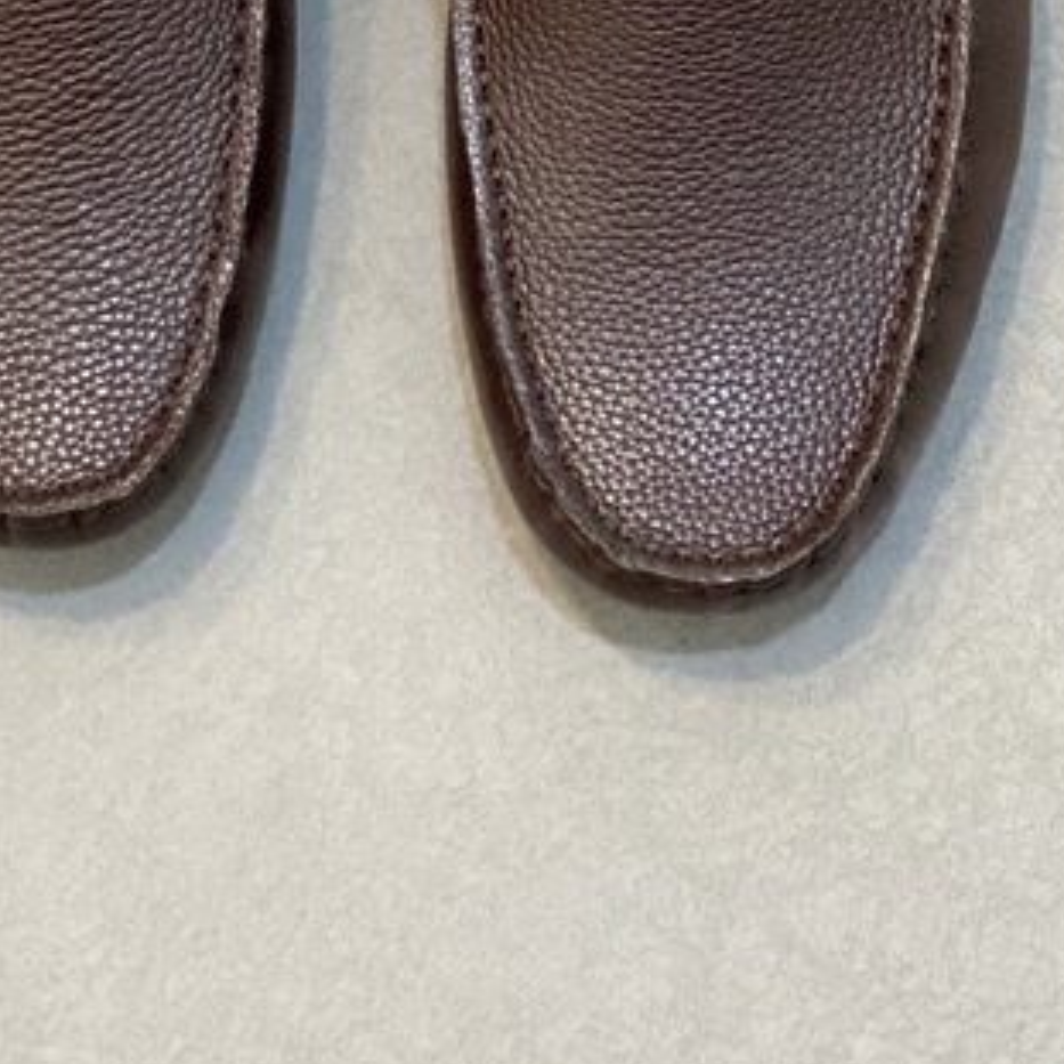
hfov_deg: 11.8
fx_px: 5147
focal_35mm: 148
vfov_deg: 11.6
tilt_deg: -74.1
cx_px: 263
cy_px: -75
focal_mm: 6
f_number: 2
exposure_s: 1/100
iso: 160
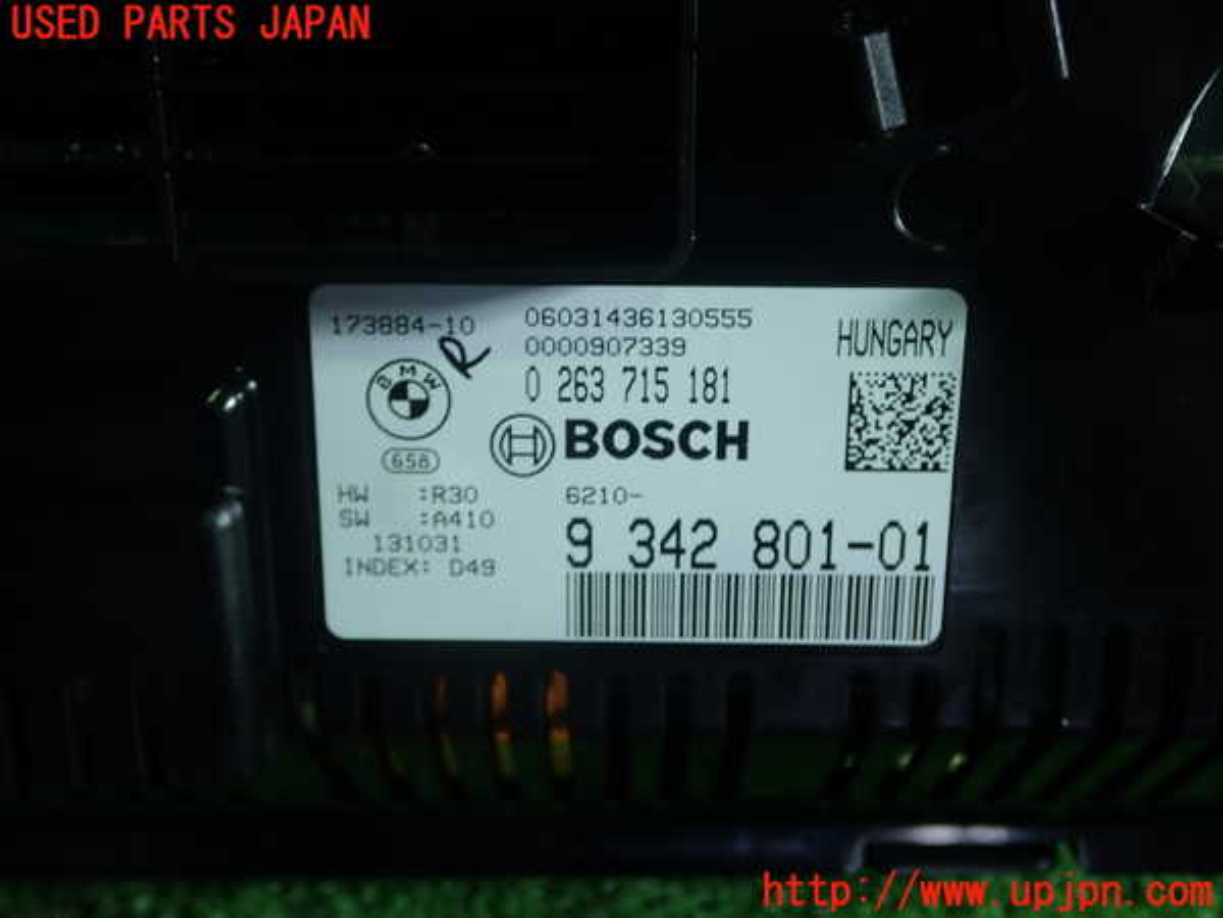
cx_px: 612
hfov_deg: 49.0
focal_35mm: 38
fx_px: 1343
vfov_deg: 37.7
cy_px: 459
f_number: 2.7
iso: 160
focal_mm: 6.83
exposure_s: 1/80
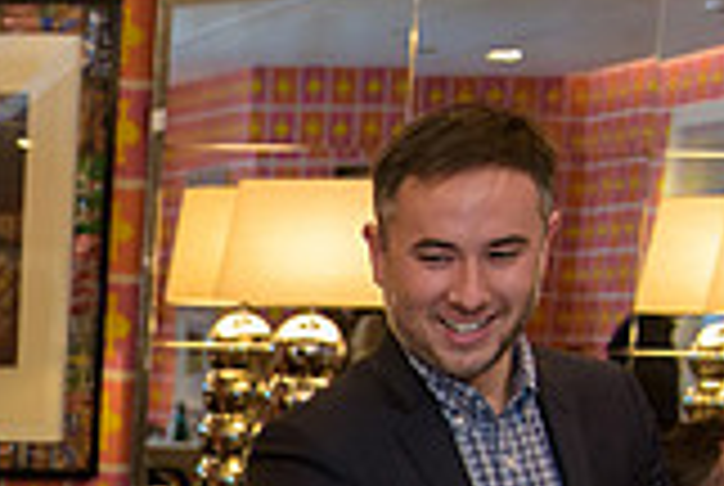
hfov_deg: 15.6
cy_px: 673
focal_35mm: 115
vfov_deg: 11.6
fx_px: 2317
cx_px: -508
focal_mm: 32
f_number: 3.2
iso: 1000
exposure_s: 1/125
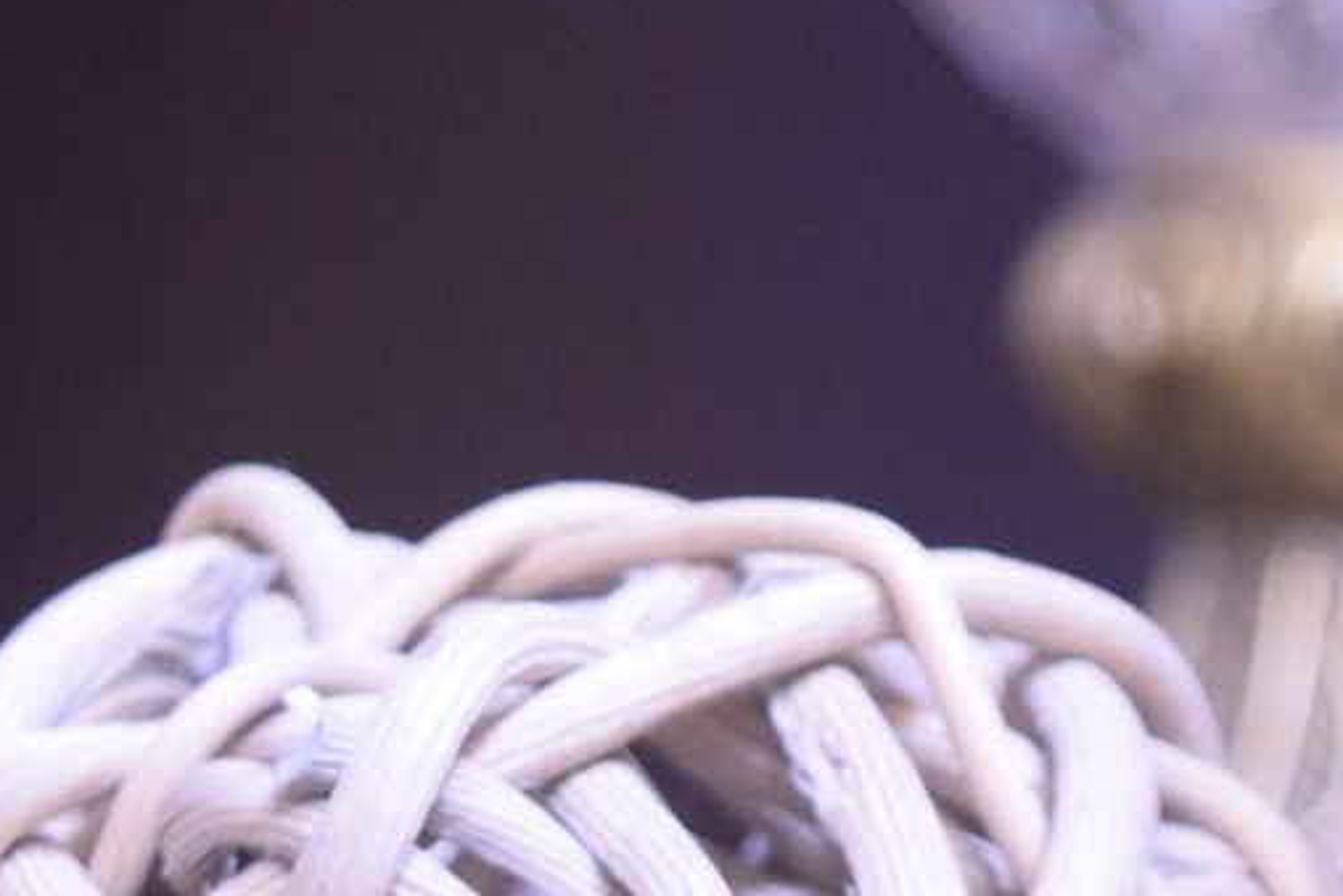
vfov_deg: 5.1
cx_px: 2279
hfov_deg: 7.5
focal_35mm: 268
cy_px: 875
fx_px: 10000
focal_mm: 42
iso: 1600
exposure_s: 1/13
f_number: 5
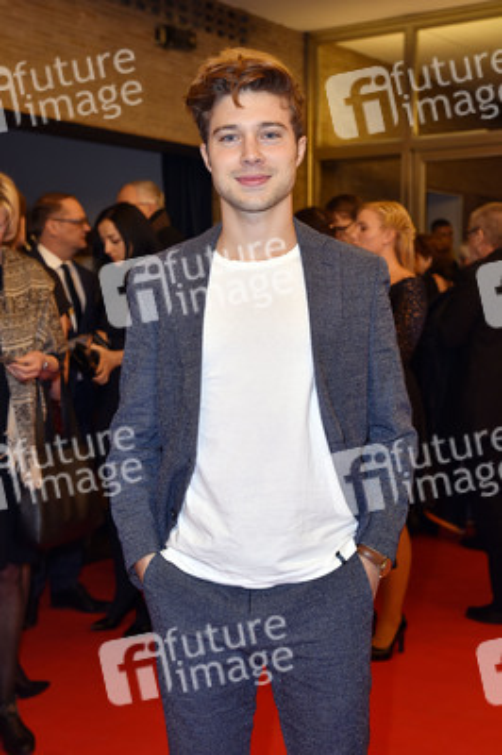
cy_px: 378
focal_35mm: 55
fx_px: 1152
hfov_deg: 24.6
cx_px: 251
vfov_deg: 36.3
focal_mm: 55
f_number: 5.6
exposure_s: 1/160
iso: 640
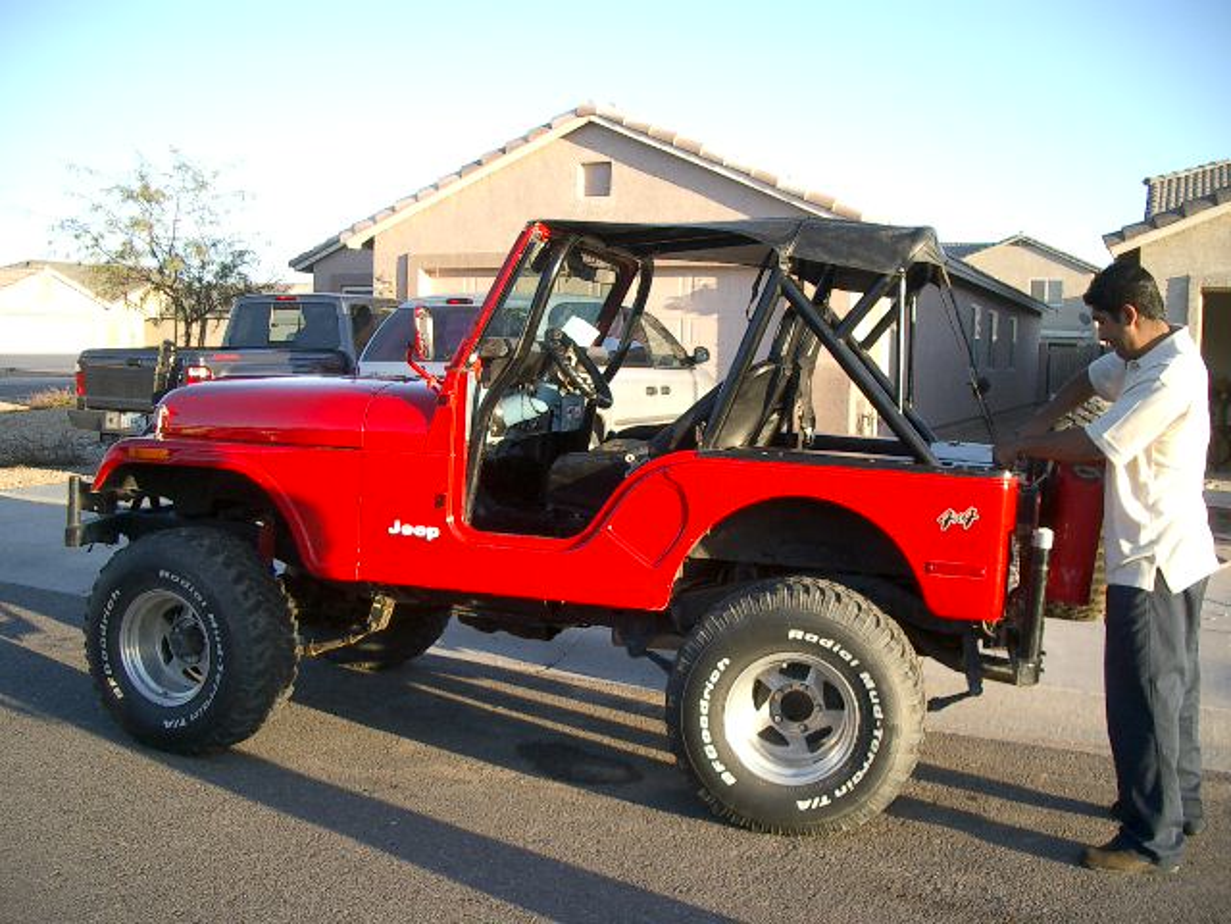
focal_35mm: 35
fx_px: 1245
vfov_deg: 40.7
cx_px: 616
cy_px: 462
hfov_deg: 52.6
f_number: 2.6
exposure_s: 1/250
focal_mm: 5.8
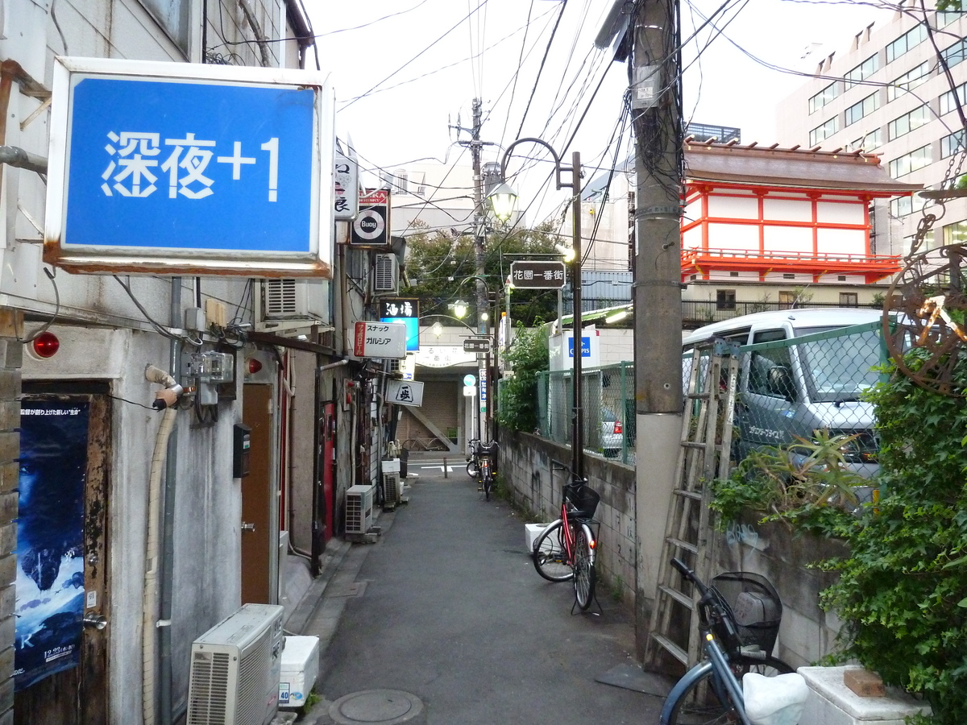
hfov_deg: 69.4
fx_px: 698
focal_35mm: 25
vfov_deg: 54.9
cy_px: 362
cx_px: 484
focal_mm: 4.1
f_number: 3.3
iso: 500
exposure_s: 1/30
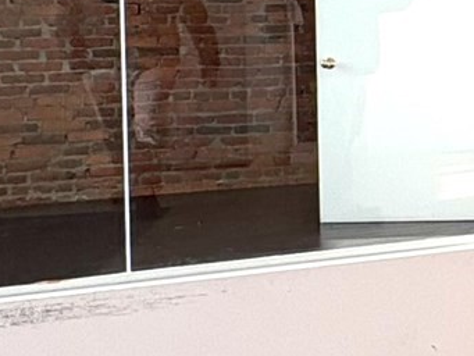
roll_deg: -0.2
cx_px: 1031
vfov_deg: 17.2
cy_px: 1
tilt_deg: -1.9
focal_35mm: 84
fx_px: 1151
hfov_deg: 16.0
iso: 50
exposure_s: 1/127
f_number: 2.2
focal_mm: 2.22
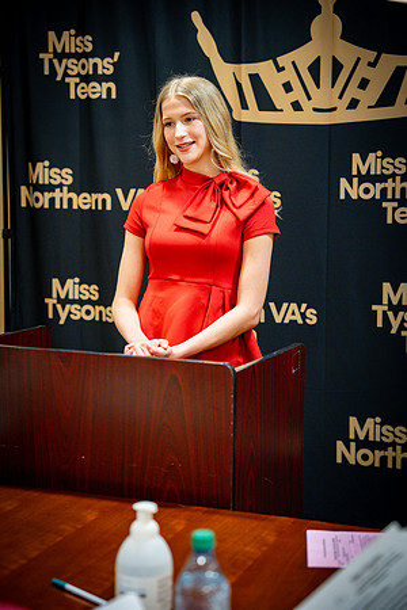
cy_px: 305
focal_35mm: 70
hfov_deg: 19.5
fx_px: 1187
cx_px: 204
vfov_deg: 28.8
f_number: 2.8
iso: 1600
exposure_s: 1/125
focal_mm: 70
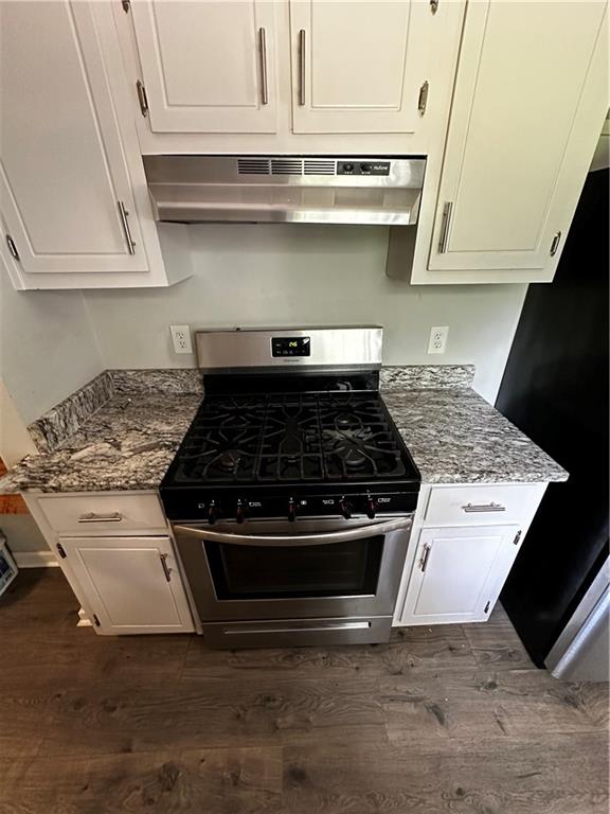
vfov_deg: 102.1
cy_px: 407
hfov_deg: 85.7
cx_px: 305
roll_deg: +0.8
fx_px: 329
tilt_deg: -27.8
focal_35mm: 14
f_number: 2.2
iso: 1000
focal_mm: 2.22
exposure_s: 1/40
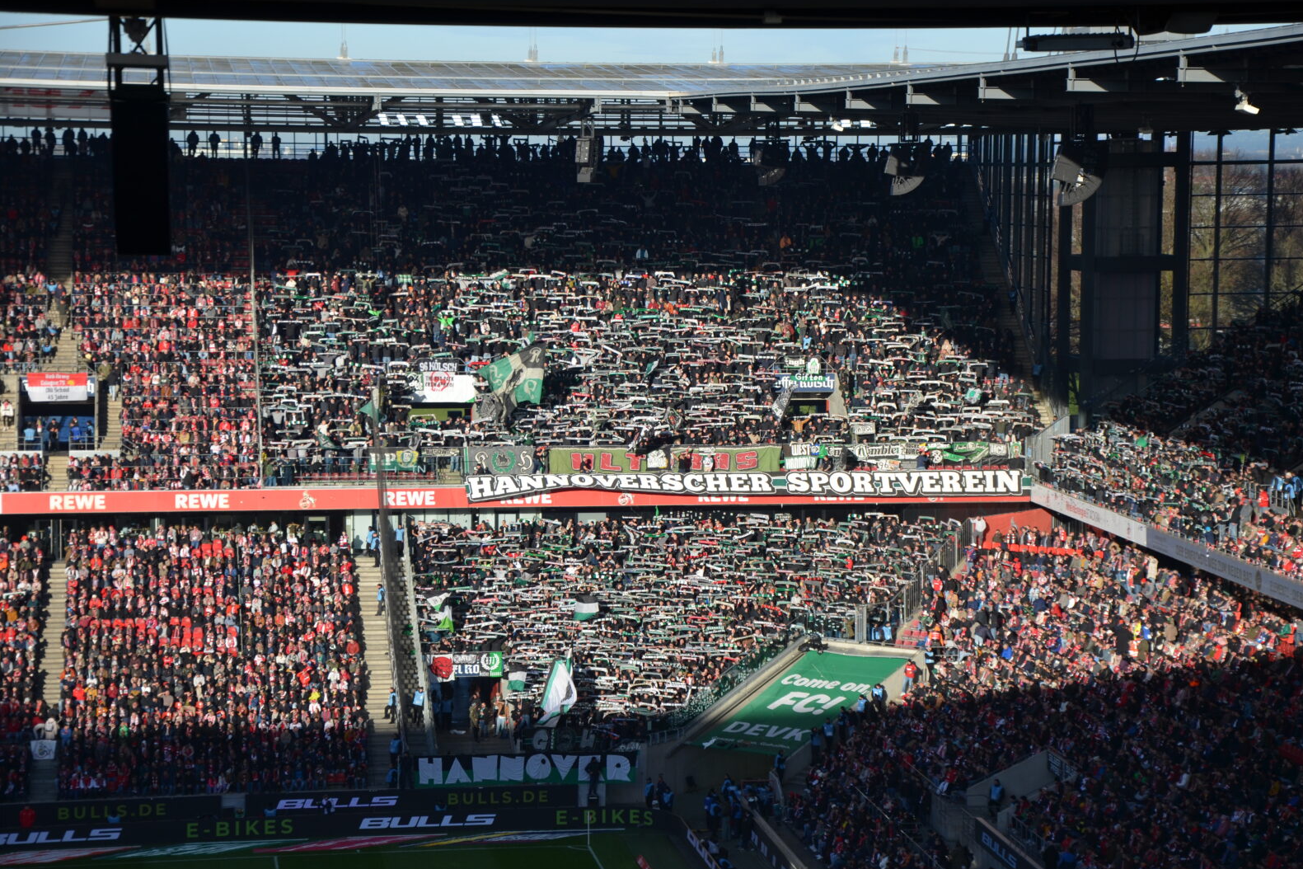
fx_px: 3619
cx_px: 659
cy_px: 434
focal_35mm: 100
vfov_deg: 13.7
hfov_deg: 20.4
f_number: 6.3
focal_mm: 66
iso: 200
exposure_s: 1/640
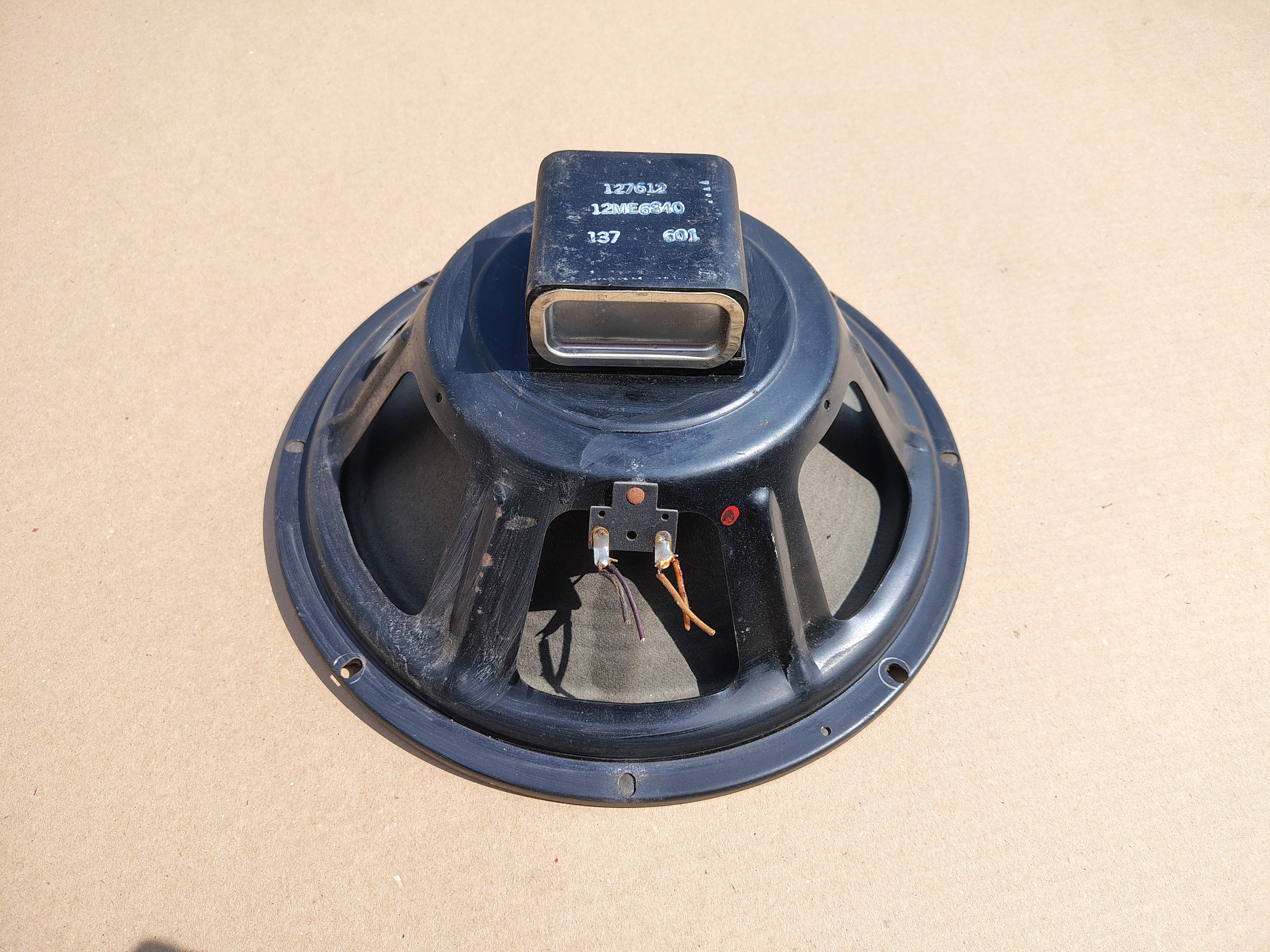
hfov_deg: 71.6
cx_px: 635
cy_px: 476
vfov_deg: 56.8
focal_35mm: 24
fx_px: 881
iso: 100
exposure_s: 1/1434
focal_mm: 5.56
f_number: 1.8
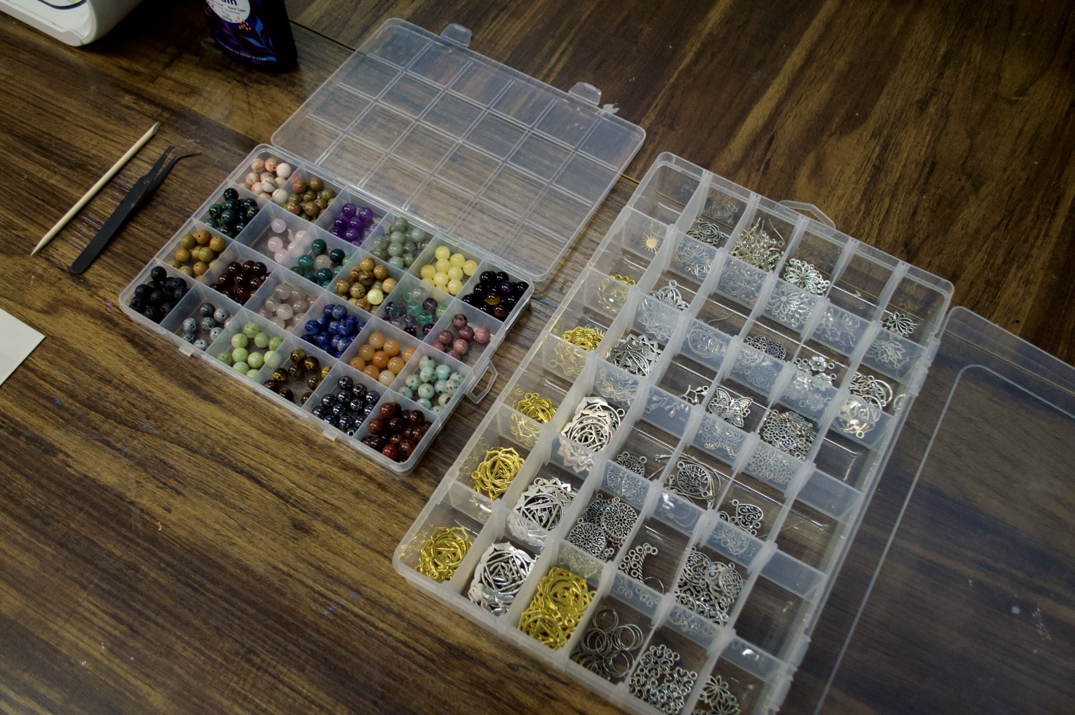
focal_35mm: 33
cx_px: 538
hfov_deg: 57.3
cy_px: 358
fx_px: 985
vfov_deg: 39.9
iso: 800
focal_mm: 22
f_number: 3.8
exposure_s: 1/160
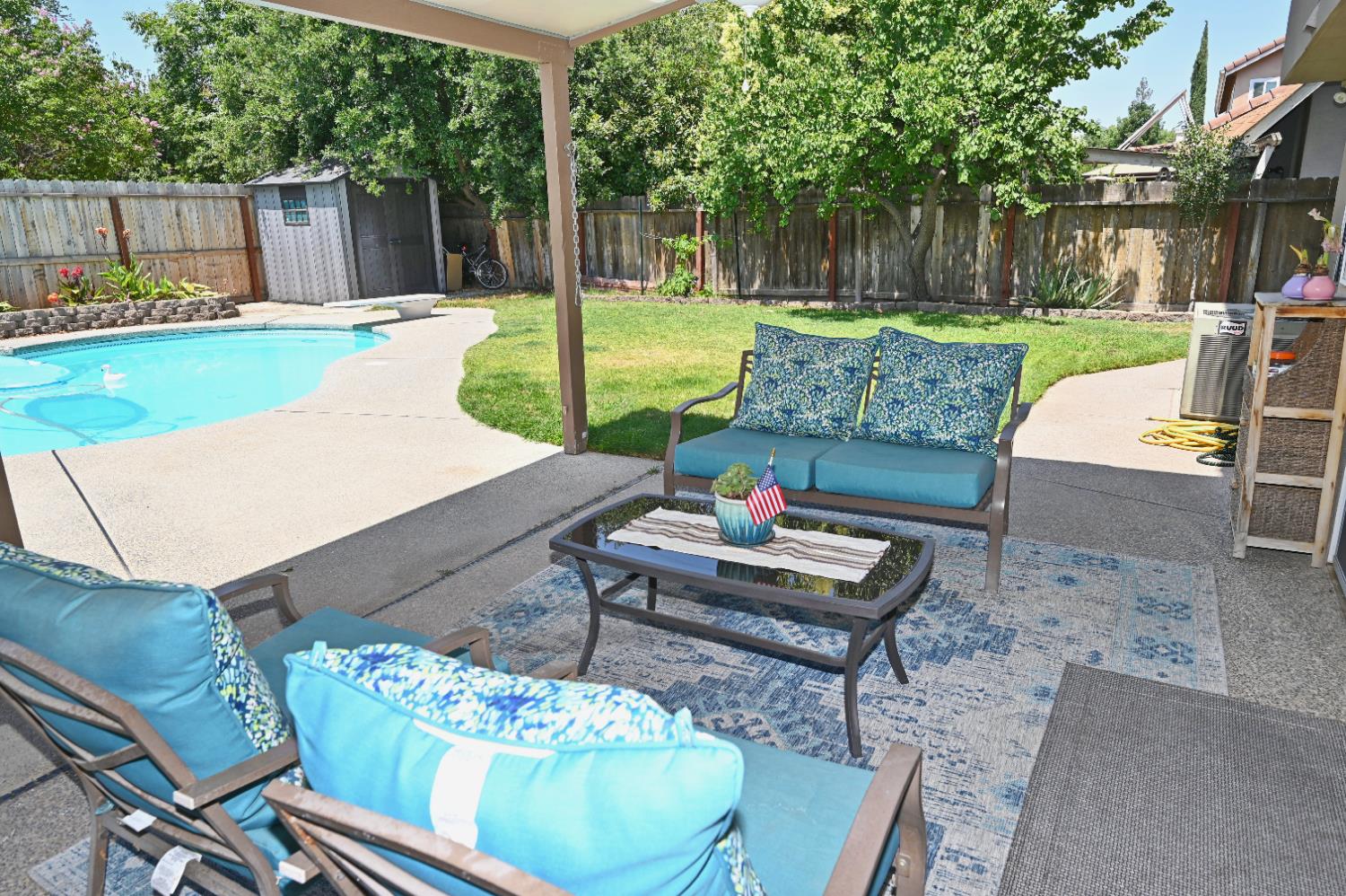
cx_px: 673
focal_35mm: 22
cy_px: 448
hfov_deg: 78.6
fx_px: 822
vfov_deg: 57.2
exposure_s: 1/200
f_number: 7.1
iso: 100
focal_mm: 22
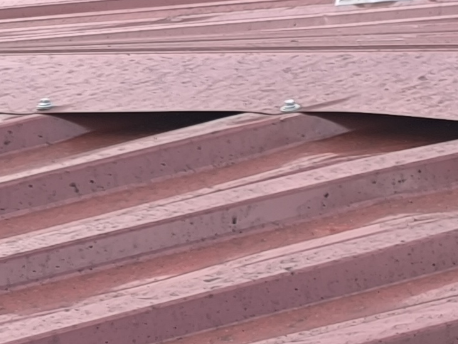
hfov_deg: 7.5
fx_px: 3401
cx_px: -338
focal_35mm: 257
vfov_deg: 5.8
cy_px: 245
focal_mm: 6.14
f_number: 1.65
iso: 50
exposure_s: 1/117
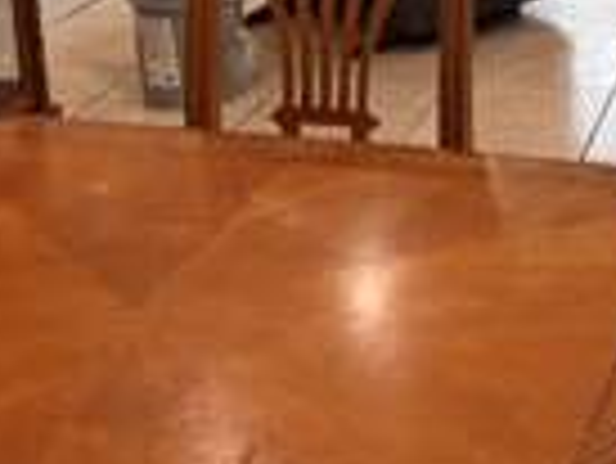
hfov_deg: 21.3
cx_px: 468
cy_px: -144
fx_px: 1621
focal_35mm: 91
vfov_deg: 15.5
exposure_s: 1/120
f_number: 1.5
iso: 64
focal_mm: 5.7
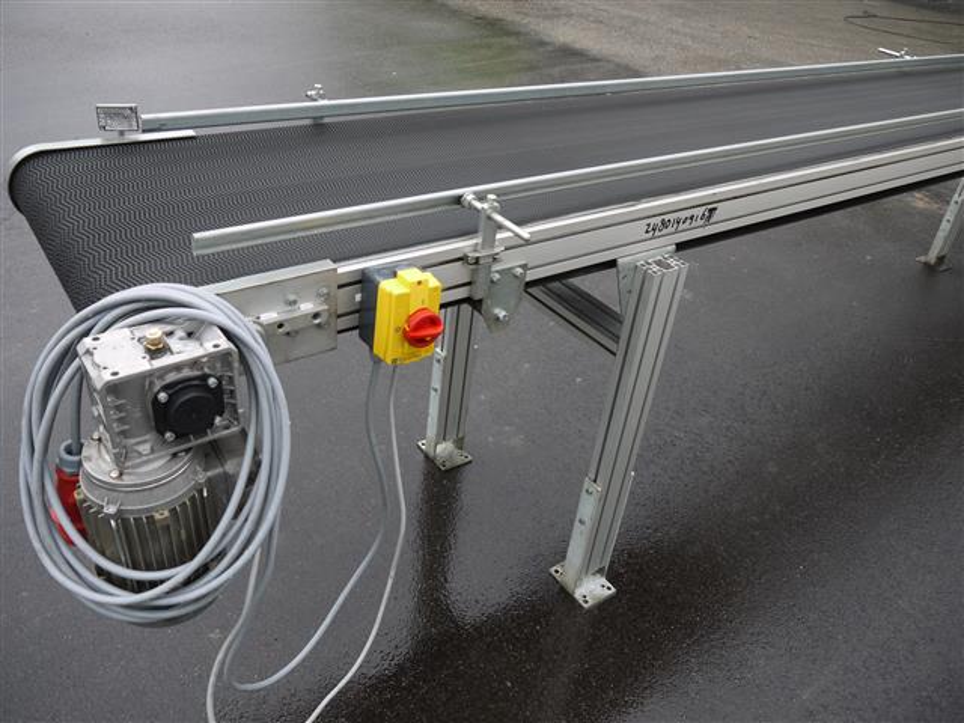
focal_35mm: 28
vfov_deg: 49.7
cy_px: 362
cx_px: 482
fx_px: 780
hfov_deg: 63.4
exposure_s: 1/160
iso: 100
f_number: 4.5
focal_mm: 14
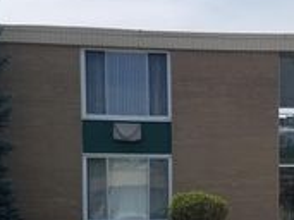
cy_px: 200
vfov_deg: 19.0
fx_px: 645
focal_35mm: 76
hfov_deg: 25.4
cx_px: 222
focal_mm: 4.2
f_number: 1.7
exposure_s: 1/3328
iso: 50
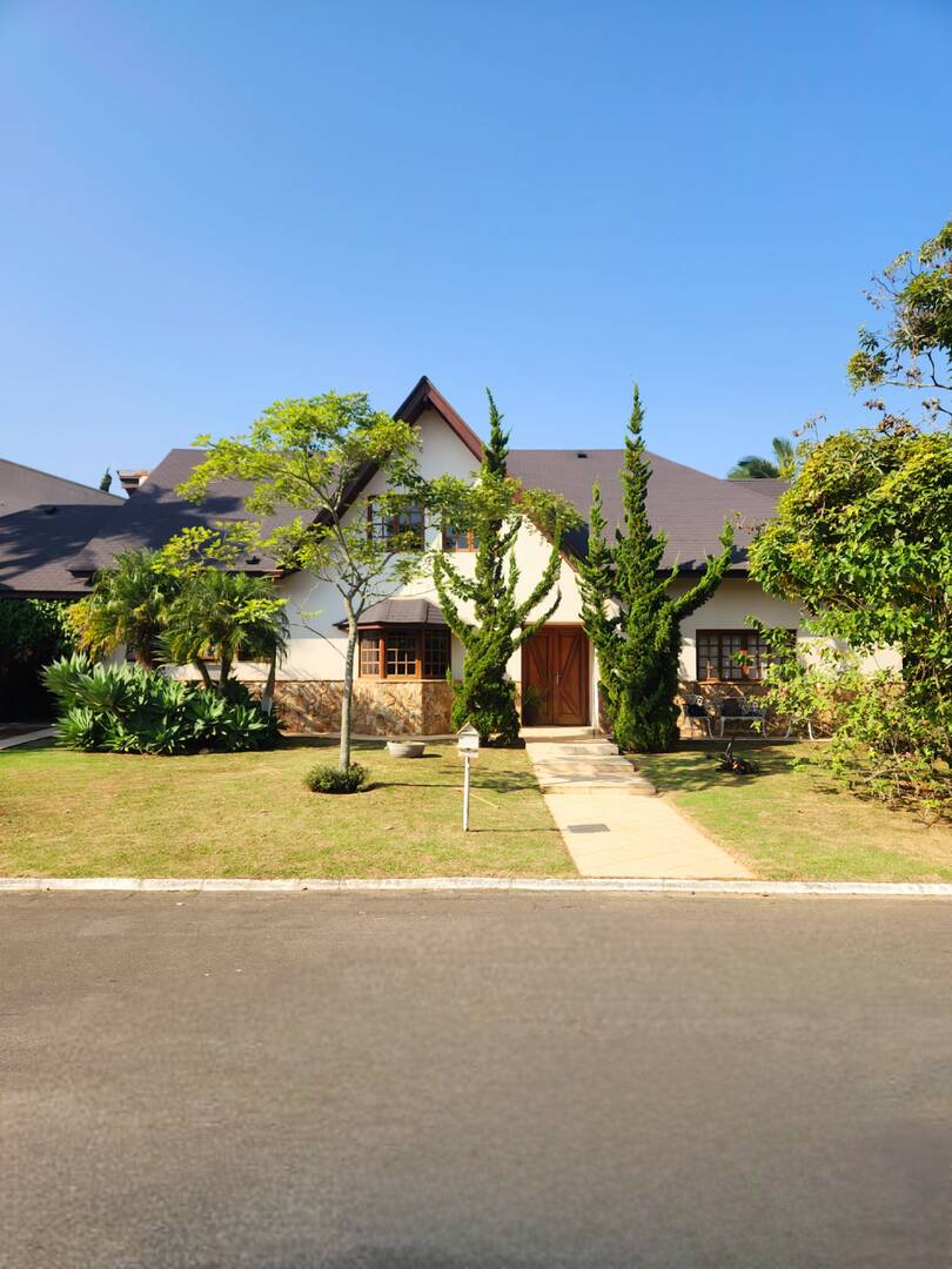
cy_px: 634
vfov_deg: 73.9
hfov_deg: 58.9
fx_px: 843
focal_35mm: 23
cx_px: 476
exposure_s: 1/1000
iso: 20
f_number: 1.8
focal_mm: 5.4
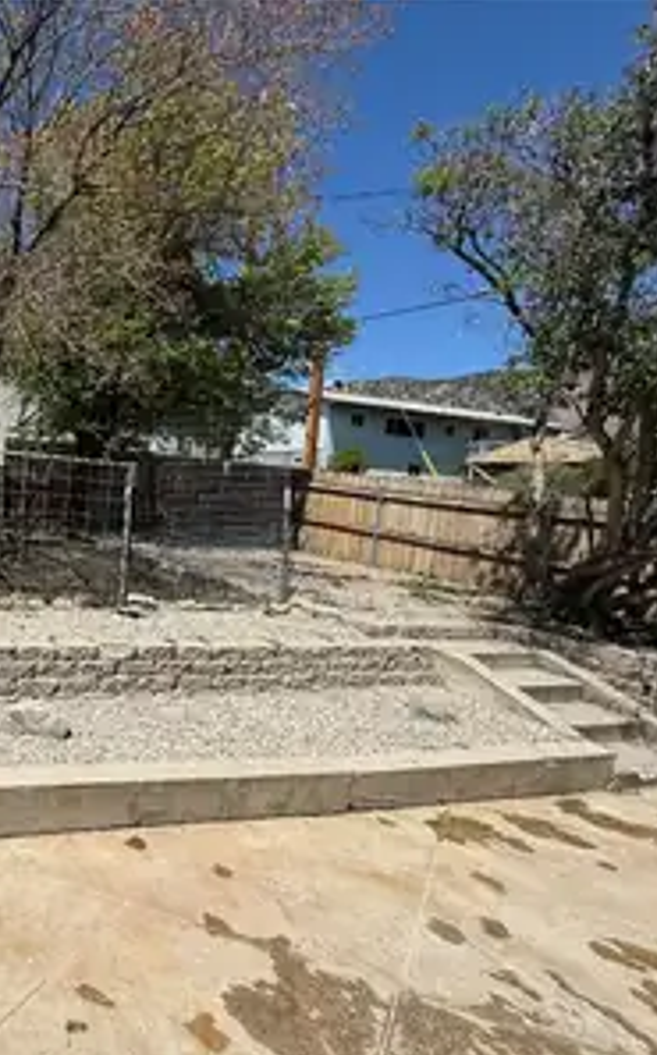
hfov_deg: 47.8
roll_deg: -4.4
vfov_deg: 85.1
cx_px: -18
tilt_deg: -5.4
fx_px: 574
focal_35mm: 20
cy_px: 529
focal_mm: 2.22
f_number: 2.2
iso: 50
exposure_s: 1/2320
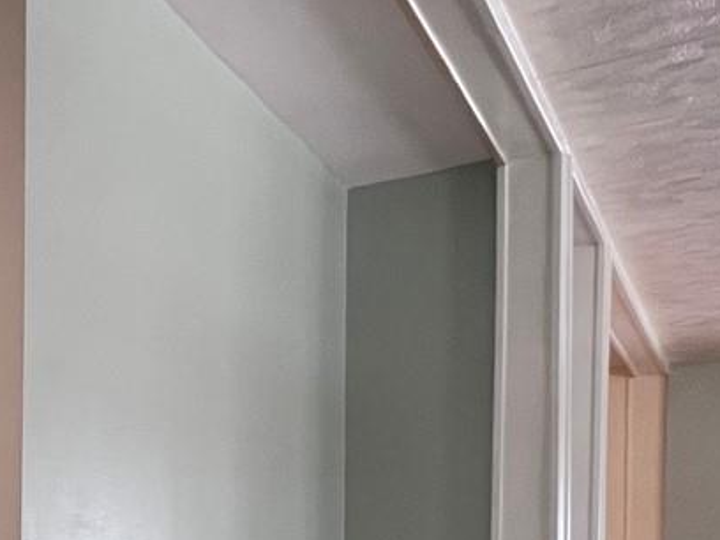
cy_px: 605
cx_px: -259
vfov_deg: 26.2
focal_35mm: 51
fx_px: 1061
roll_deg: -0.7
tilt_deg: -2.0
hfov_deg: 29.0
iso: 200
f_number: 1.8
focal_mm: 1.57
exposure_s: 1/120
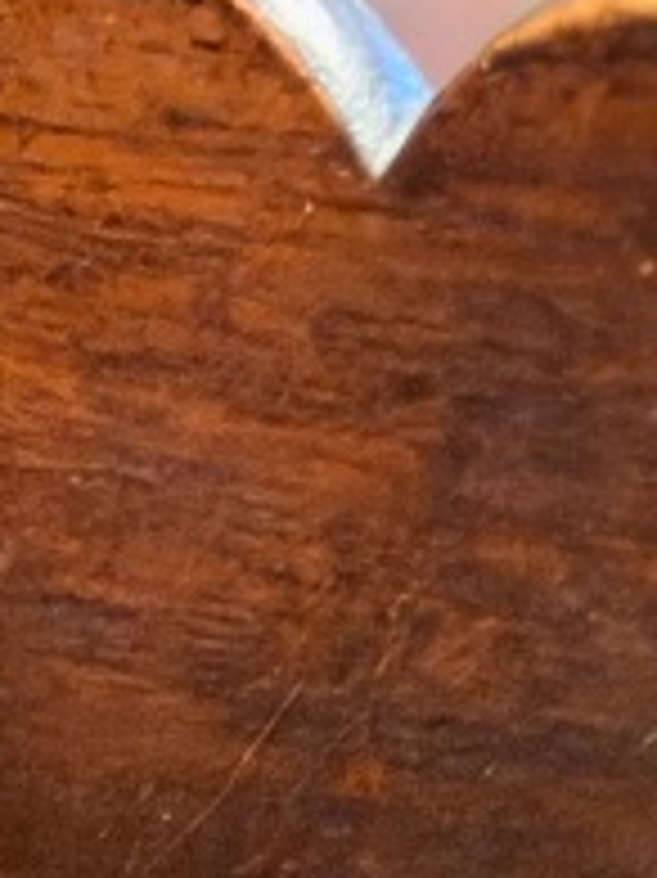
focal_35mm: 295
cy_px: 1941
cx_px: 576
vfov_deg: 6.5
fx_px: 7474
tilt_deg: -19.9
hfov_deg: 5.0
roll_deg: -1.0
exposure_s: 1/20
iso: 640
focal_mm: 6.93
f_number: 1.48
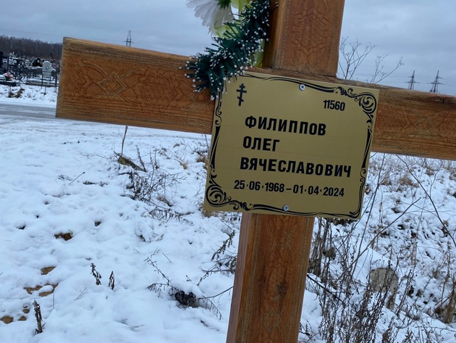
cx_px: 187
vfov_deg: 42.7
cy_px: 129
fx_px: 435
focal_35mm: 33
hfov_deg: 55.0
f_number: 1.8
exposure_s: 1/630
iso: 32
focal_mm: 4.25
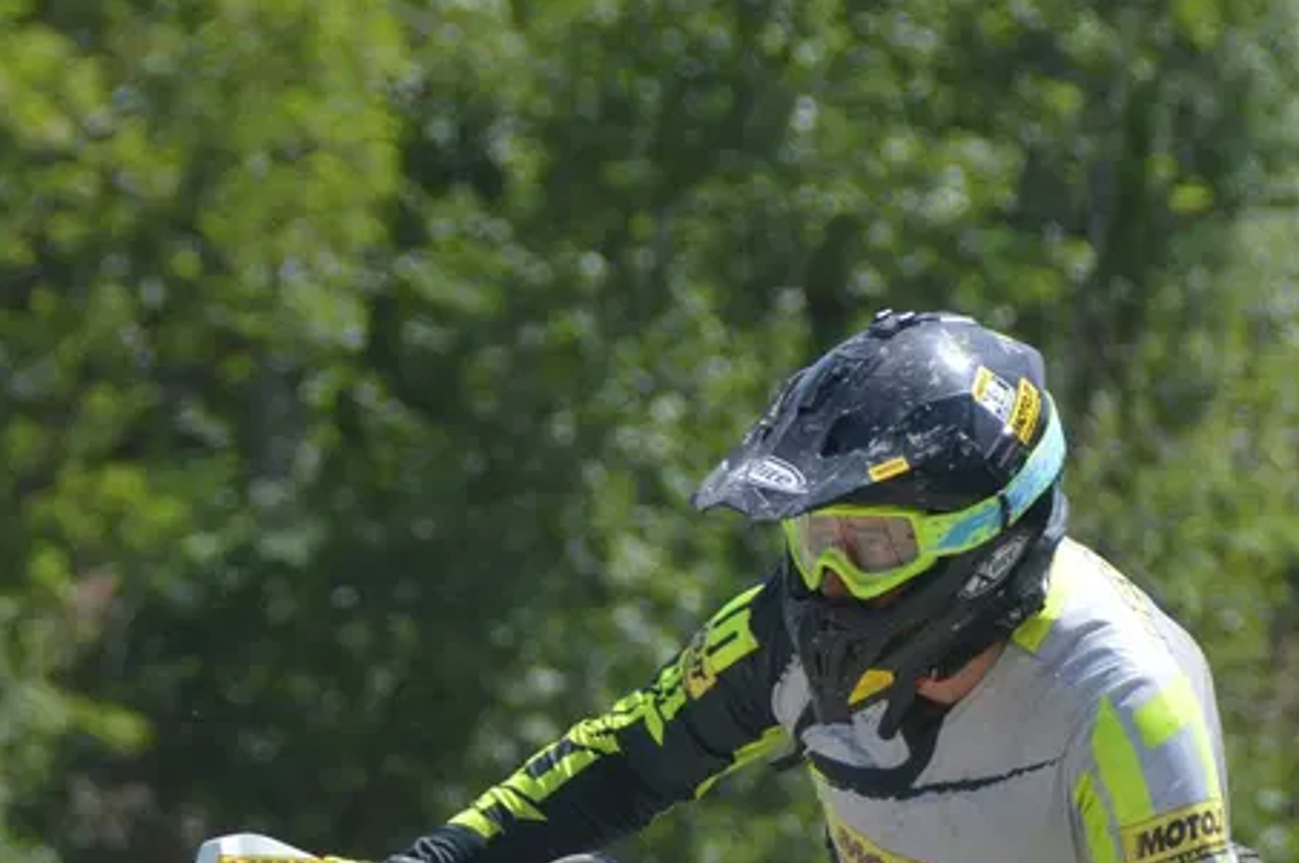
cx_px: 846
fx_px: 24330
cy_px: 1075
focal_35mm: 675
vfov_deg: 2.0
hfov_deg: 3.1
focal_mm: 170
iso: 400
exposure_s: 1/1250
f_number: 5.6
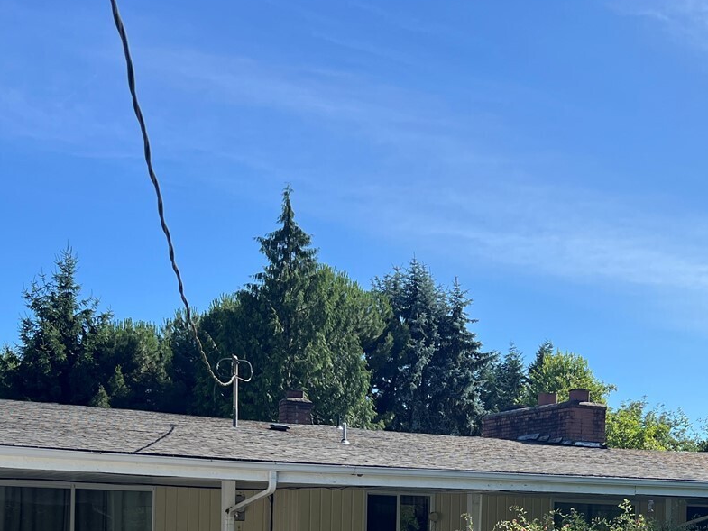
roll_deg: -1.3
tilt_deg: +0.1
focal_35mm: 53
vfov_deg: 26.1
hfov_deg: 36.1
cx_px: 388
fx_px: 1084
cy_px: 527
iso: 50
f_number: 1.5
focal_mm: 5.7
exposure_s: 1/3257
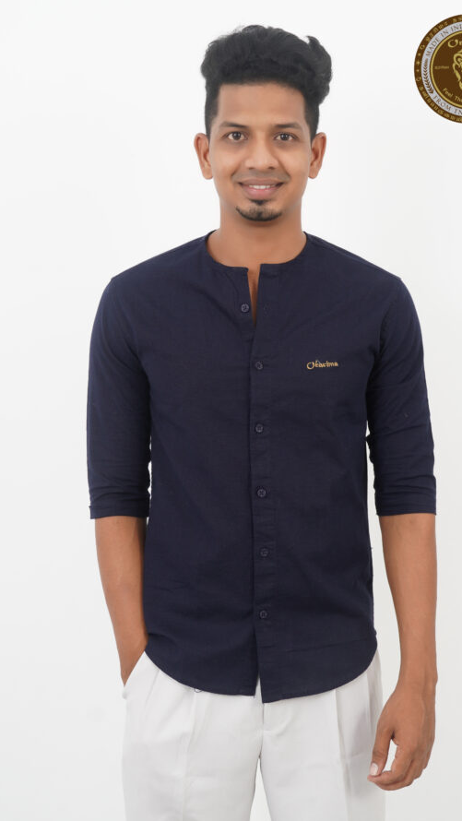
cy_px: 414
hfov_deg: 22.2
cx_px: 267
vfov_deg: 38.5
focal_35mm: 54
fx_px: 1175
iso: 200
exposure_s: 1/100
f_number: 8
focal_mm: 34
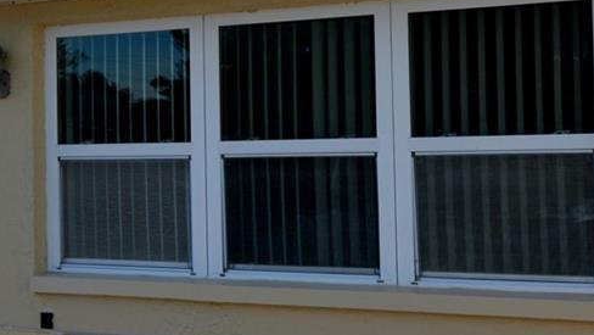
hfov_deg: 19.5
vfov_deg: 11.7
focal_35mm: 103
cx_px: -118
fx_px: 1623
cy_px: 77
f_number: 9
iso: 100
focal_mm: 20
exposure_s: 1/320
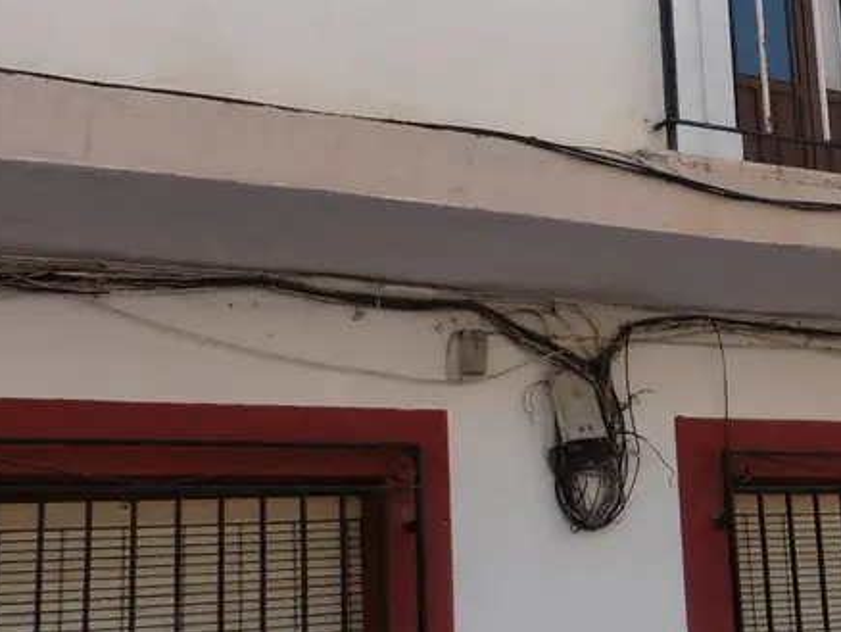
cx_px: 908
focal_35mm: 73
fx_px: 1775
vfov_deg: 20.0
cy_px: 119
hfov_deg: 24.9
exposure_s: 1/500
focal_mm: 4.4
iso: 100
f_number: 4
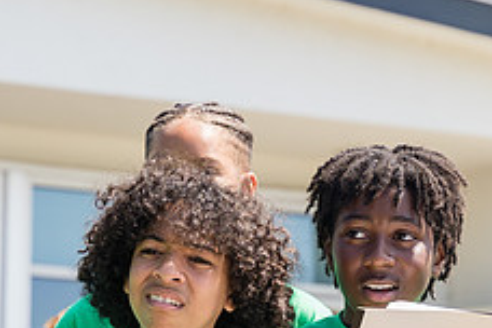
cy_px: 361
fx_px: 3157
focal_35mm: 231
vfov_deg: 5.9
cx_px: 412
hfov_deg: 8.9
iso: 100
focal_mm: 61
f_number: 4
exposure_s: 1/400
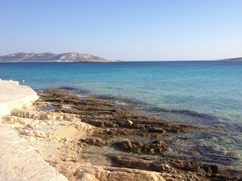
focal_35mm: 35
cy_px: 90
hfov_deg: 52.6
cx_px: 121
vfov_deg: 40.7
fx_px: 245
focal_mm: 4.28
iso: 50
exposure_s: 1/1314
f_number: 2.4
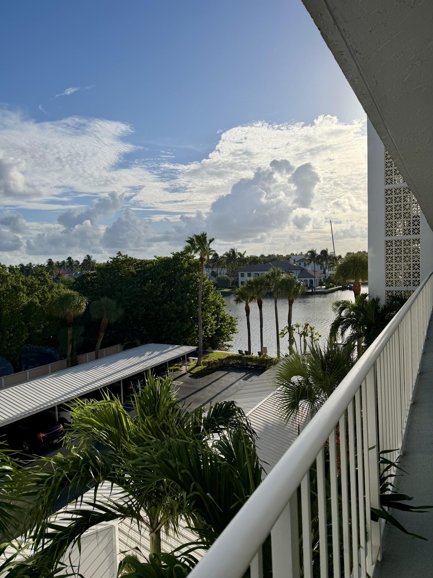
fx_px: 400
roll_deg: +2.3
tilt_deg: -4.1
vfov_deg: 71.6
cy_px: 289
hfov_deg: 56.8
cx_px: 216
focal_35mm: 24
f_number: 1.78
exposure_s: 1/11905
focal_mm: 6.76
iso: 80
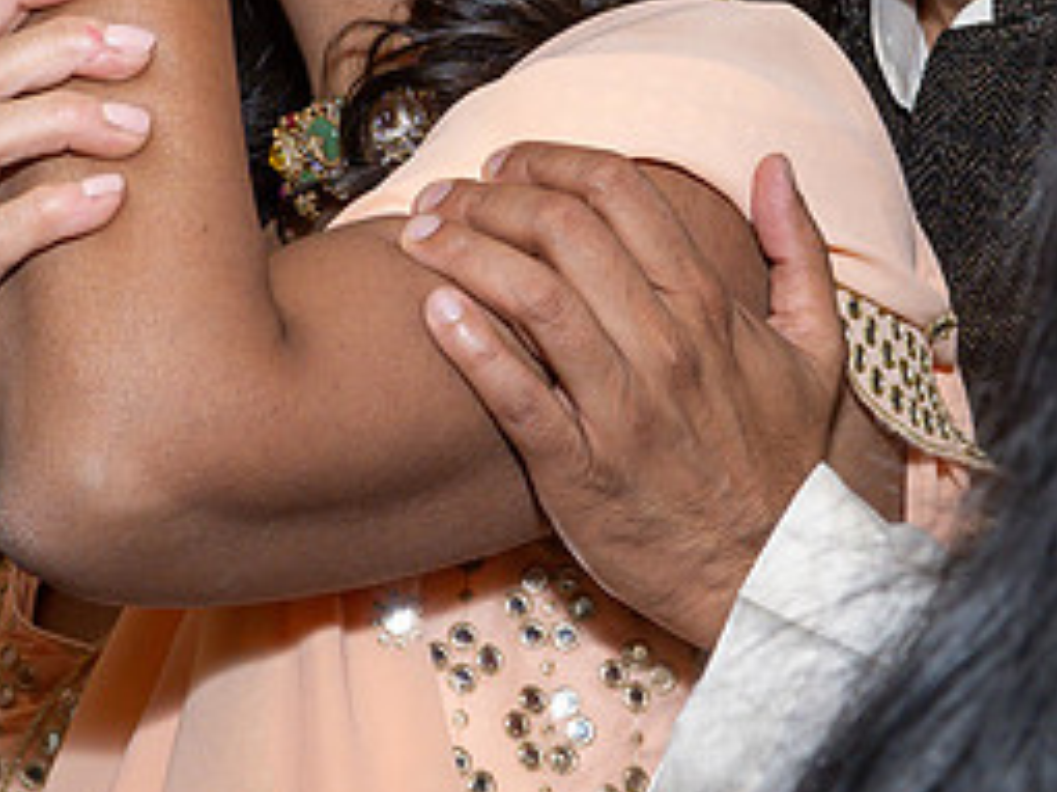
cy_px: -79
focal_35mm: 117
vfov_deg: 12.4
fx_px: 3571
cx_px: 431
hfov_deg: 16.8
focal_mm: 26
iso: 640
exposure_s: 1/250
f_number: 7.1
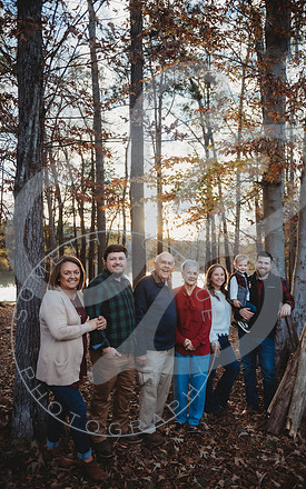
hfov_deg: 49.2
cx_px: 165
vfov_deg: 72.5
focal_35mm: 25
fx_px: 334
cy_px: 249
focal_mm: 24
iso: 100
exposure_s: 1/160
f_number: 2.8
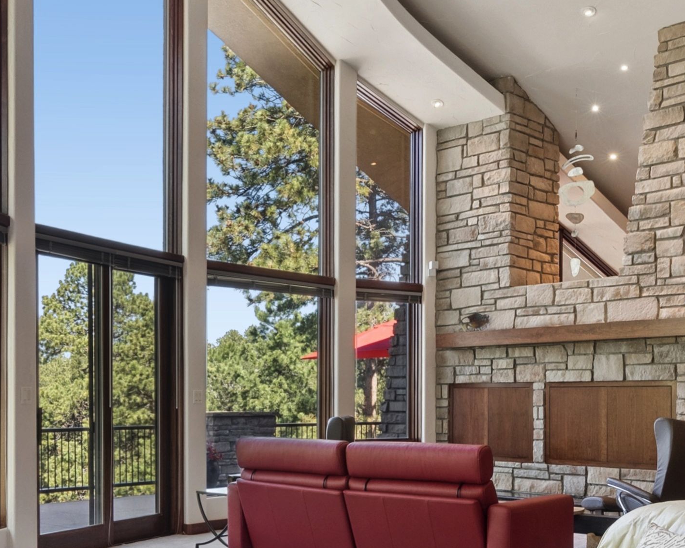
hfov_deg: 40.3
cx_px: 192
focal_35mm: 45
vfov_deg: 32.7
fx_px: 912
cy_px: 418
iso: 640
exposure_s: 1/50
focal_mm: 16
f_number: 14
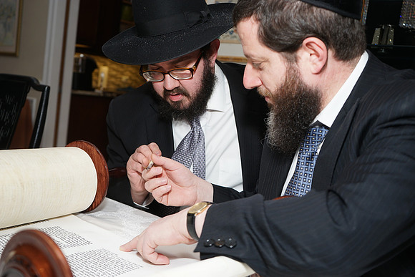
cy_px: 138
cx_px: 208
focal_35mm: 39
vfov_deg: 34.2
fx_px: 450
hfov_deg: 49.5
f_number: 5.6
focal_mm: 39
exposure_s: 1/100
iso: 320
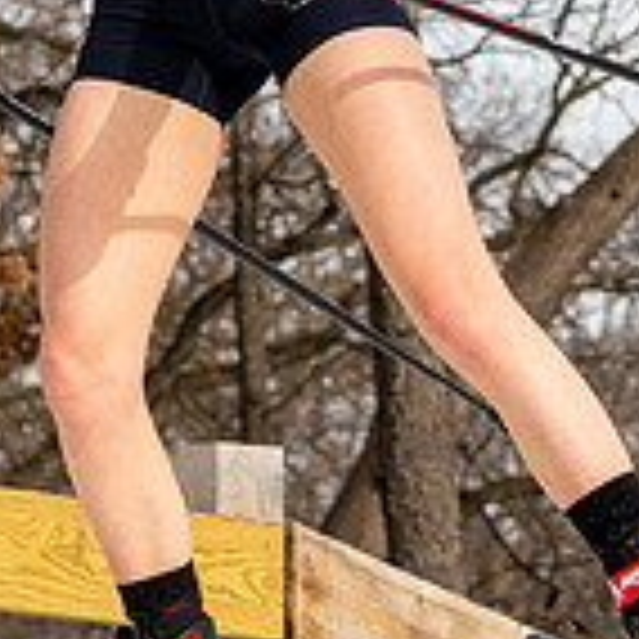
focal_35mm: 549
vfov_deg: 3.2
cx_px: 477
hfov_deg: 3.2
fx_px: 11466
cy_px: 236
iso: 400
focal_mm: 85
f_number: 5.6
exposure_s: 1/2000
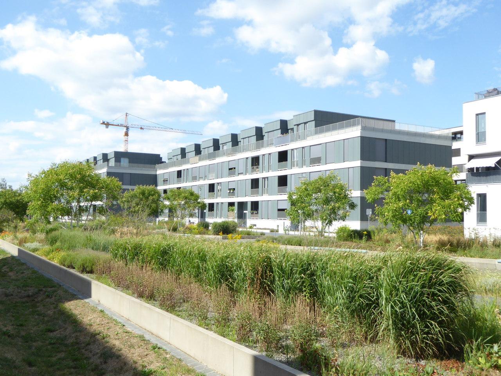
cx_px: 250
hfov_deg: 50.1
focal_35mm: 37
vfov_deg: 38.7
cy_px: 188
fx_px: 536
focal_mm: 6.7
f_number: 4
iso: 100
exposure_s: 1/400
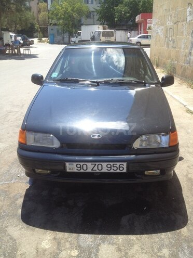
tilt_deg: -22.8
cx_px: 96
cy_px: 129
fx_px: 260
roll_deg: +0.2
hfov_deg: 40.7
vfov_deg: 52.6
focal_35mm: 35
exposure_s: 1/690
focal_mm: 4.28
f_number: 2.4
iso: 50
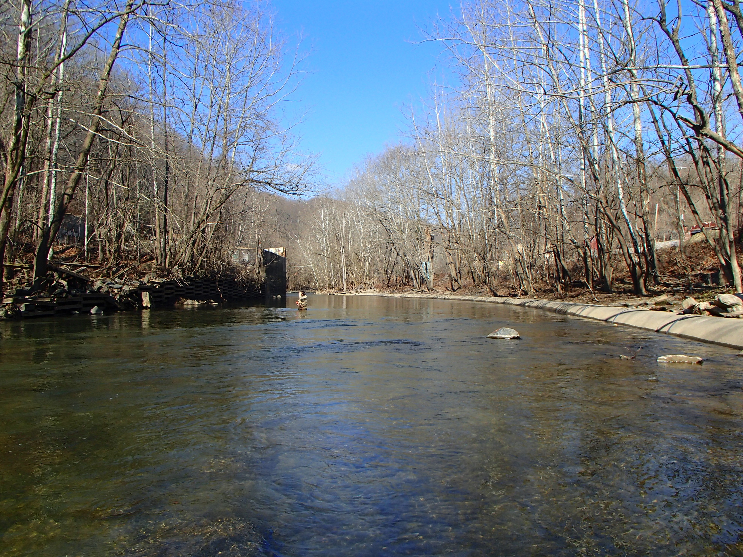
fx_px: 601
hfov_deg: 63.4
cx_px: 372
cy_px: 278
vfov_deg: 49.7
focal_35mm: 28
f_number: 3.9
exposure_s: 1/640
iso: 100
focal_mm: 5
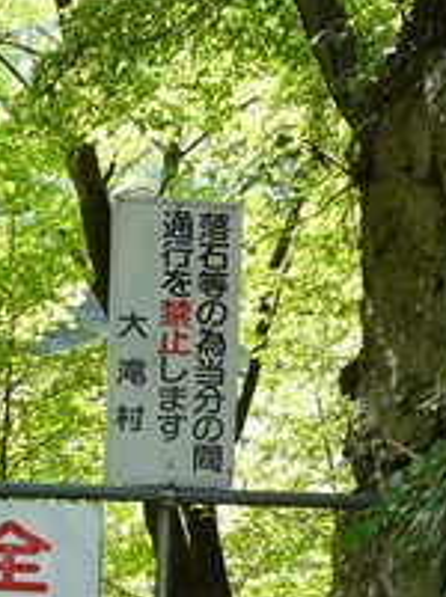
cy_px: 523
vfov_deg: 28.1
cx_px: 107
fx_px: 1155
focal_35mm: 67
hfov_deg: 21.7
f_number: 2.8
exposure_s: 1/80
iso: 100
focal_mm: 4.6
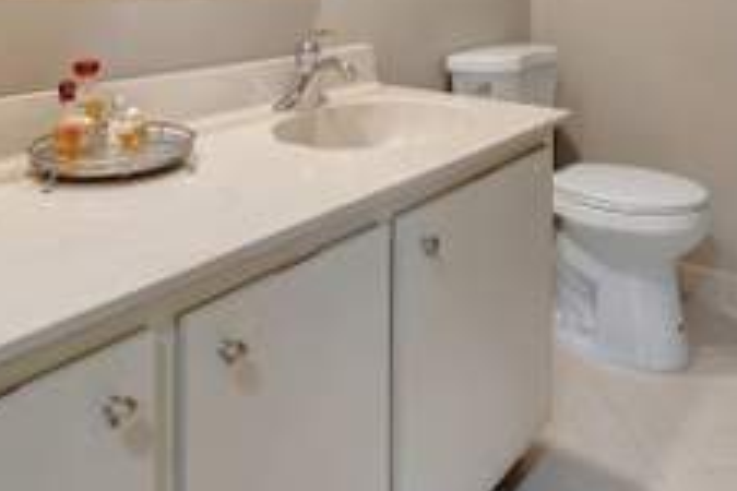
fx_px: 655
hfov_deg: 58.6
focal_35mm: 32
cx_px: 400
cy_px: -25
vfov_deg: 36.1
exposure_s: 1/10
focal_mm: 10
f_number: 8
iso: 1000
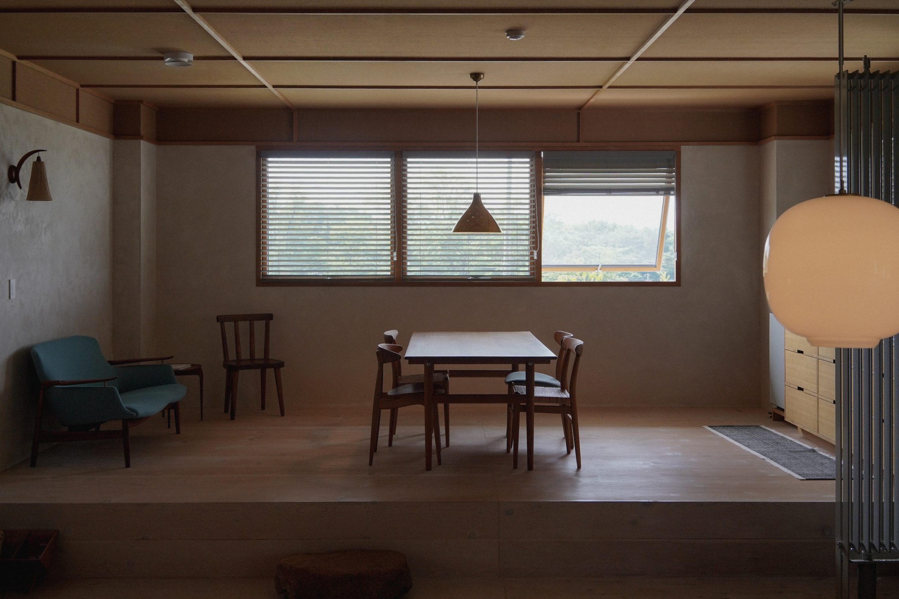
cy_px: 279
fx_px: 974
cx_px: 447
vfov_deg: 34.2
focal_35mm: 39
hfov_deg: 49.5
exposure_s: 1/125
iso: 500
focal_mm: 35
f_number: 6.3
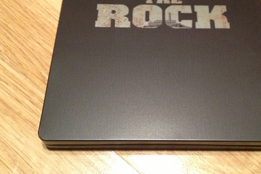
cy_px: 33
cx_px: 160
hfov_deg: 37.4
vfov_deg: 25.0
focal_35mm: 53
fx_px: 384
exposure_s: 1/20
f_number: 2.4
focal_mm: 4.28
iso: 400
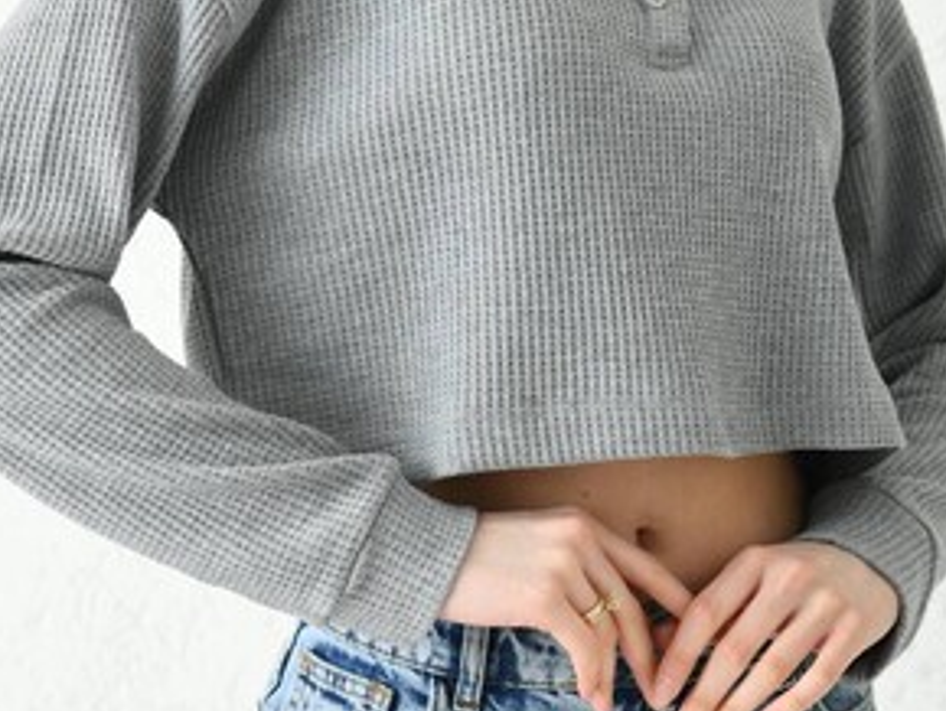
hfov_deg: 13.2
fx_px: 4075
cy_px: 173
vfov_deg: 10.0
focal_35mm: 149
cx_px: 584
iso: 100
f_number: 5.6
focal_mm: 60
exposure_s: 1/160
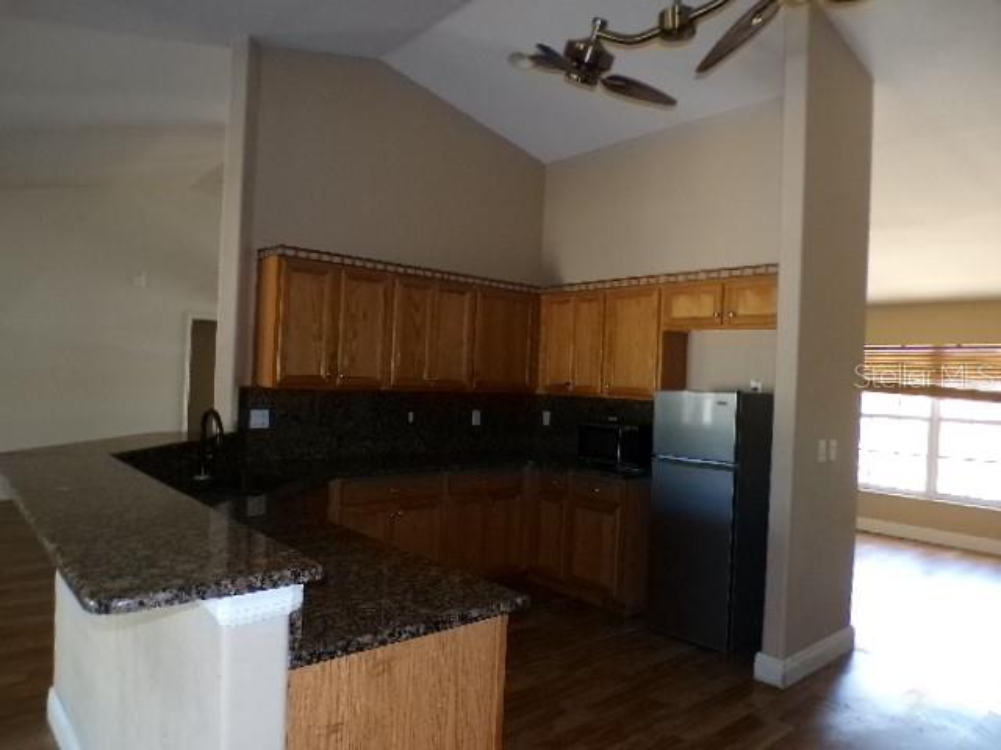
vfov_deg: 56.8
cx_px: 500
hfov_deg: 71.6
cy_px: 375
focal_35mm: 24
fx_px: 694
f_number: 3
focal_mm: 4.3
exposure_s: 1/34
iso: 400
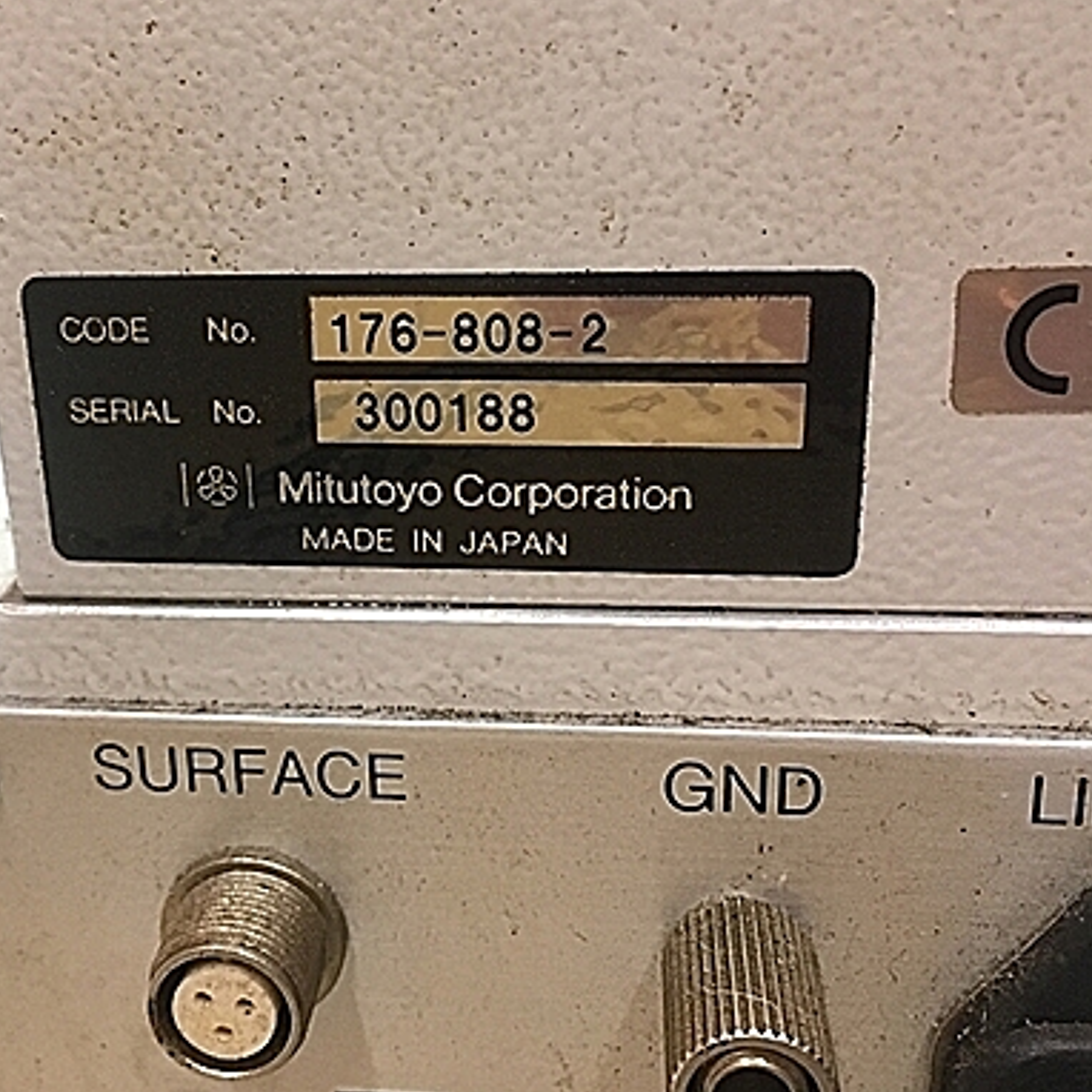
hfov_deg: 38.7
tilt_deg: -20.9
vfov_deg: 39.1
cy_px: 486
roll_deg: +4.2
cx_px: 366
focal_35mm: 43
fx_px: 1535
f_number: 2.2
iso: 160
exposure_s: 1/30
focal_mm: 4.15
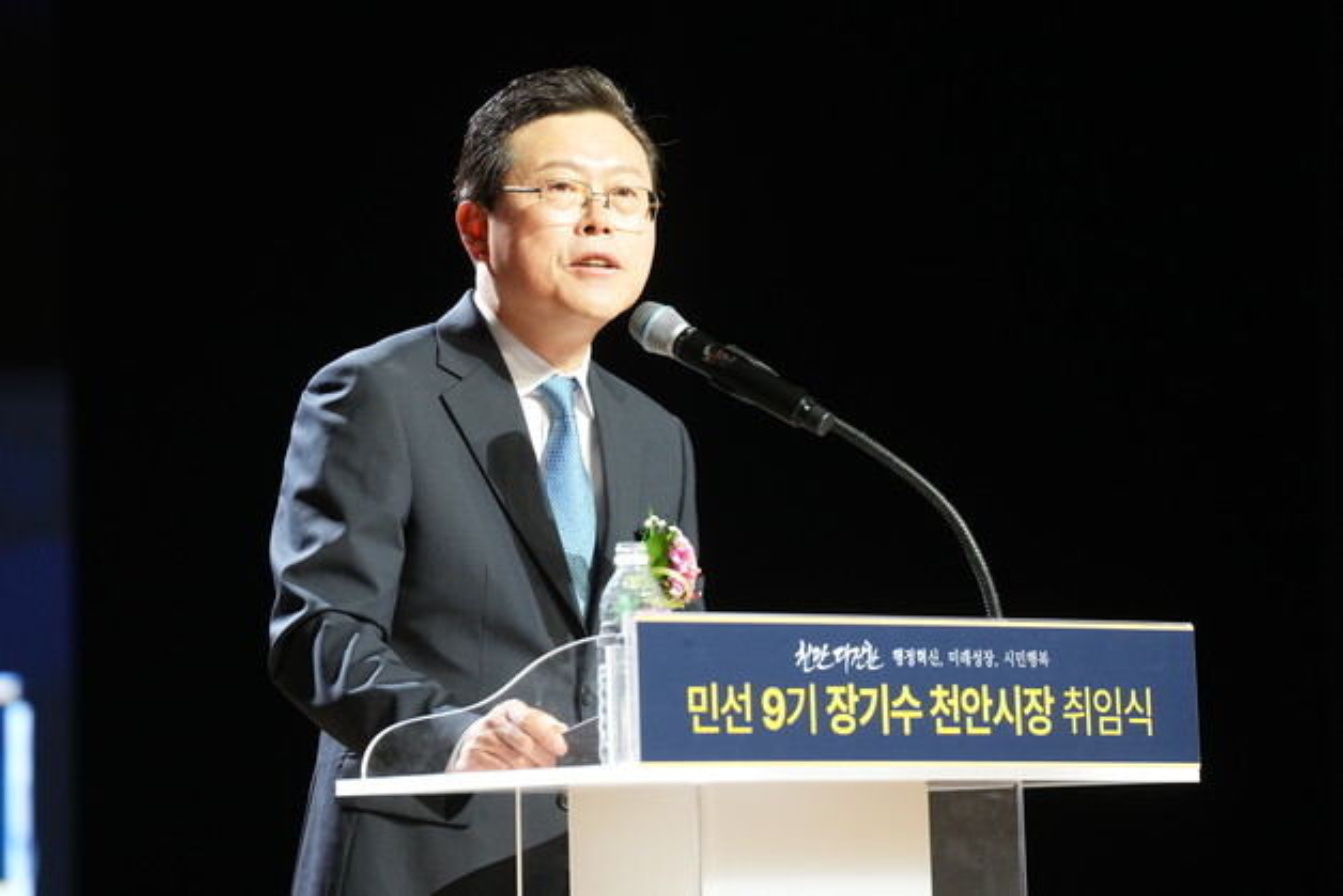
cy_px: 448
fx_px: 7462
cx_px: 672
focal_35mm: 200
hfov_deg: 10.3
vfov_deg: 6.9
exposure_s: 1/250
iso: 2500
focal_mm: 200
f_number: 4.5
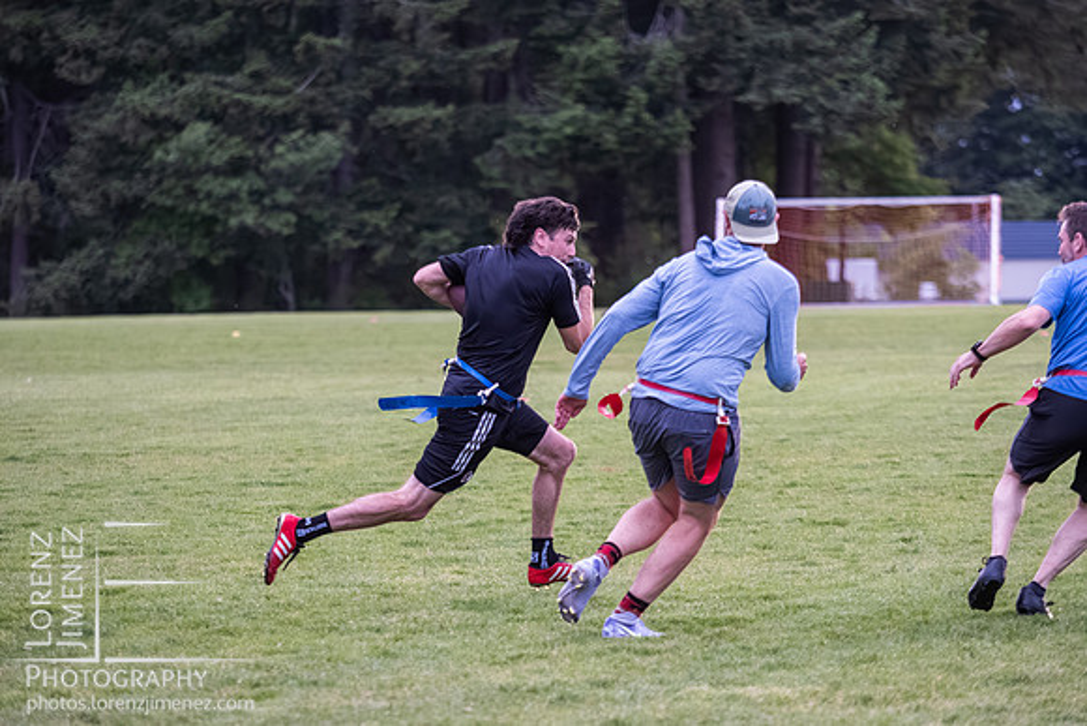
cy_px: 408
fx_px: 7853
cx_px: 544
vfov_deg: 5.3
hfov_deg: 7.9
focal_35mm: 260
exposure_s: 1/1250
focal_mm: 125
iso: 2000
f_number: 2.8
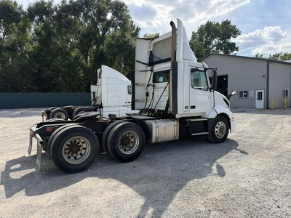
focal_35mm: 24
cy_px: 109
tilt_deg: +0.0
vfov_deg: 56.8
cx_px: 146
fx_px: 202
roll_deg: -0.5
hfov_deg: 71.6
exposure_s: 1/4975
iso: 100
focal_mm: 6.76
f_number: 1.78
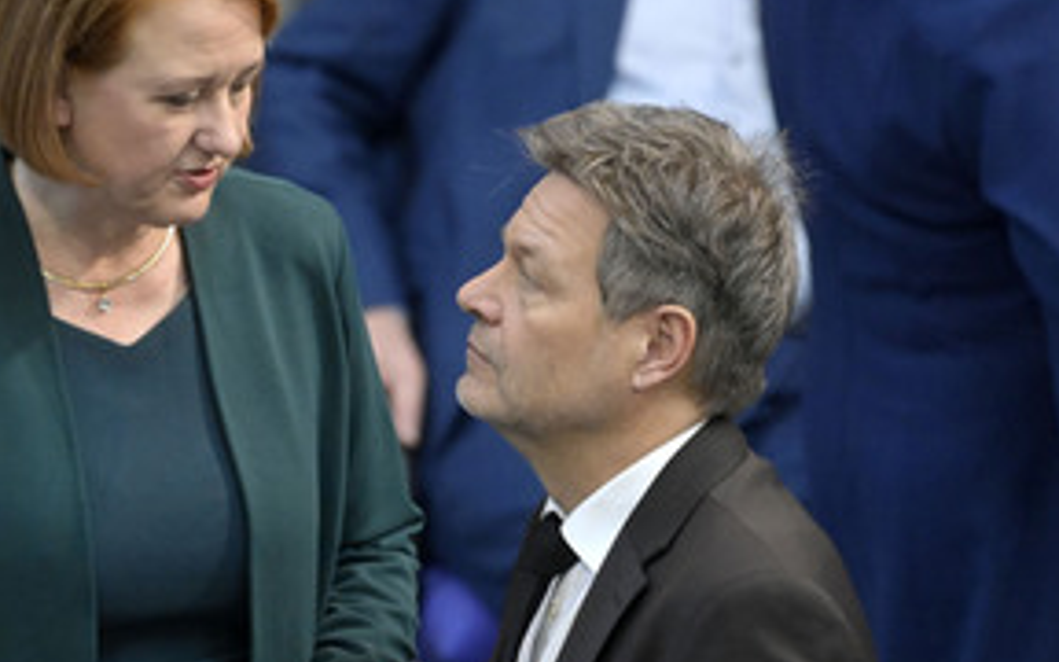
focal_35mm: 655
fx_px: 18904
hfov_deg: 3.2
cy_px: 416
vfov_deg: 2.0
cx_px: 347
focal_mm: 410
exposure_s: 1/400
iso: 12800
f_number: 5.6
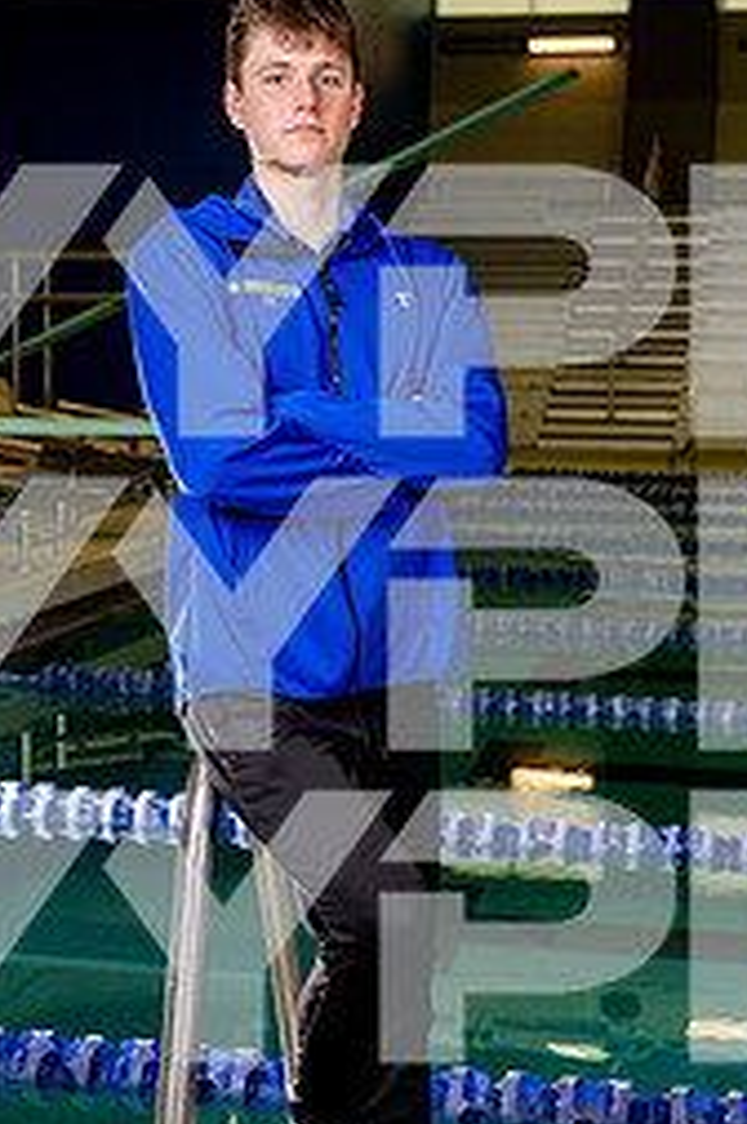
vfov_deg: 27.7
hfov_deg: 18.6
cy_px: 618
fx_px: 2278
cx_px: 338
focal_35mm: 73
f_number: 4
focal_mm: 41
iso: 400
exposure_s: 1/200
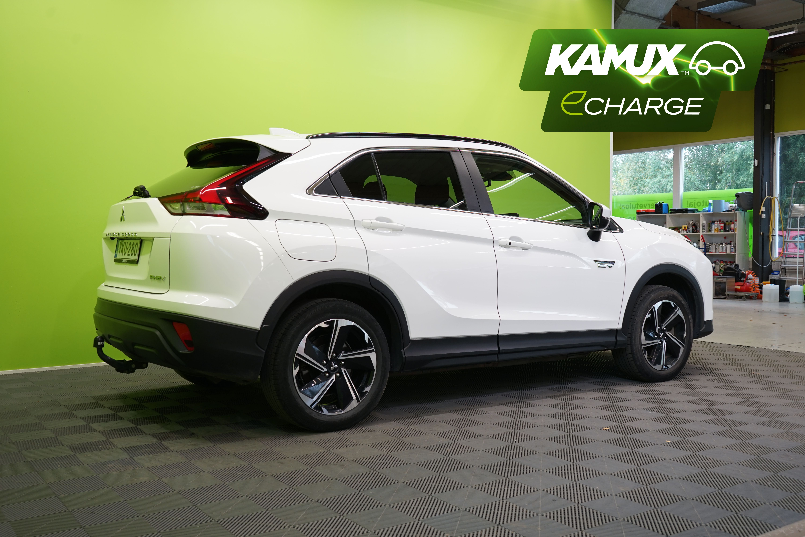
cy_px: 268
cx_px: 402
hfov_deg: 54.4
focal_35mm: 35
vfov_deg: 37.9
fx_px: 783
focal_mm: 35
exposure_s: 1/25
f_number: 5.6
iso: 400
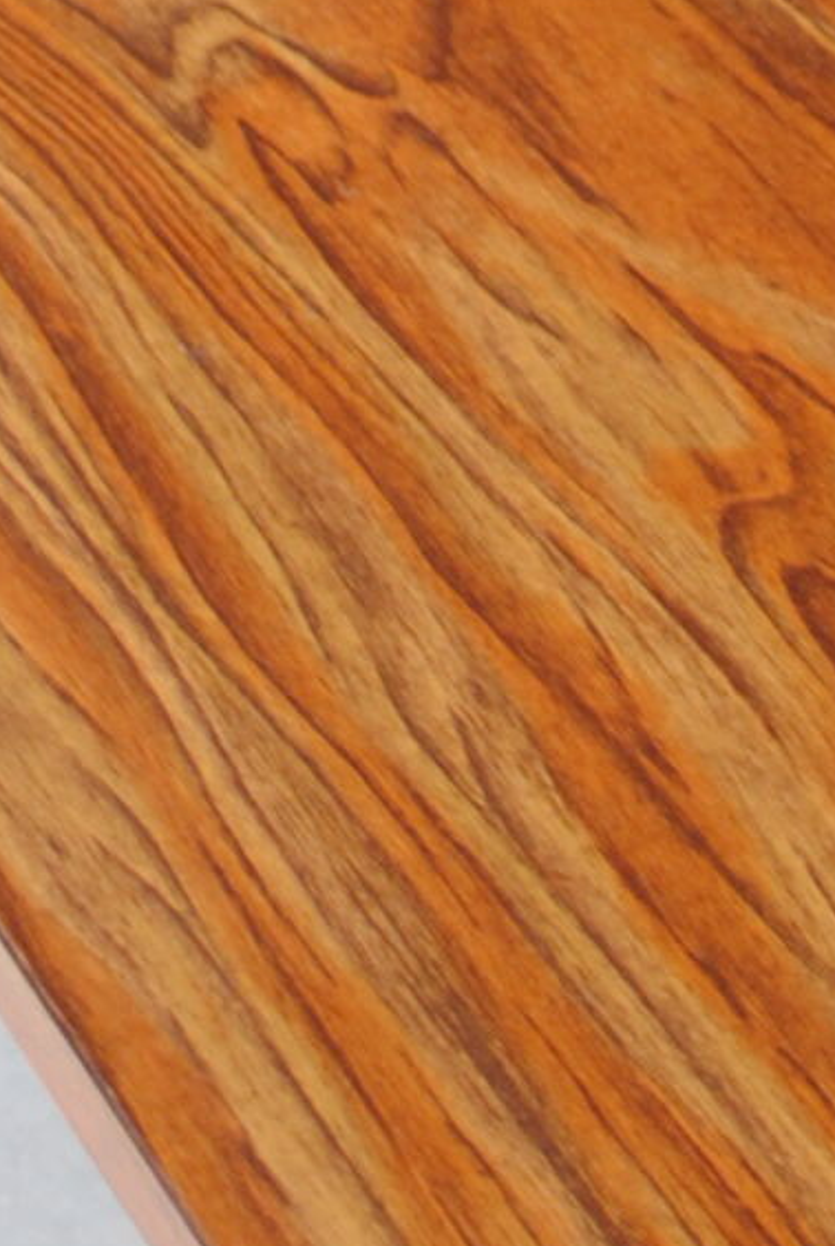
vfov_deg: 10.9
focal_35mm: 185
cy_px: -170
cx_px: 1151
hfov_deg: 7.4
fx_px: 6412
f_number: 4
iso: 200
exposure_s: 1/50
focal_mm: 24
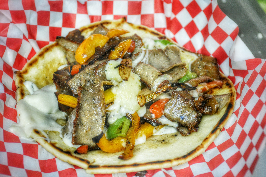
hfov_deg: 19.5
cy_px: 88
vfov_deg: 13.0
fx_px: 775
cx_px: 133
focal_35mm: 105
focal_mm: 70
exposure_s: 1/80
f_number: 7.1
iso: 800
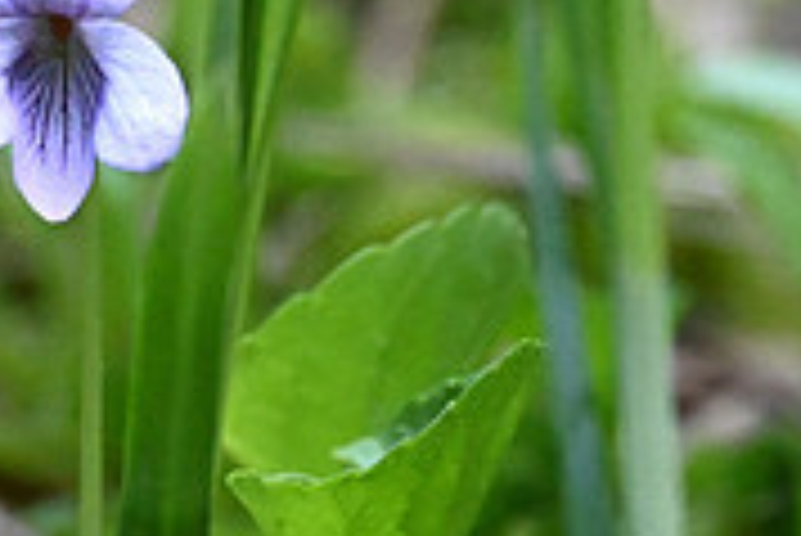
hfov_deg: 1.1
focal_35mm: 1950
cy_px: -106
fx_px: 43422
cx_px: 94
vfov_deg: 0.7
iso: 5000
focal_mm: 600
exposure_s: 1/3200
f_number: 6.3
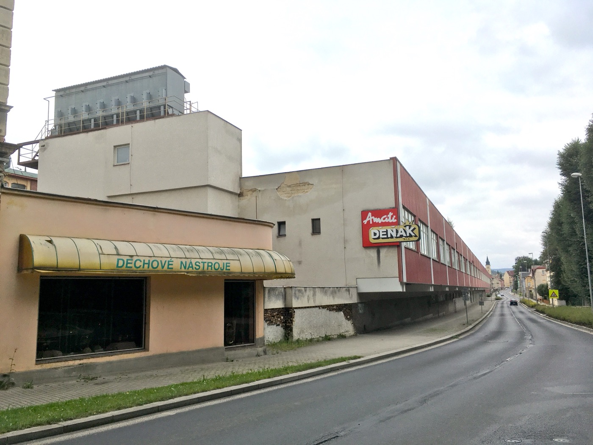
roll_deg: +1.6
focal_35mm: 29
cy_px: 222
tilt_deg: +7.3
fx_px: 497
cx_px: 296
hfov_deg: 61.7
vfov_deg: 48.2
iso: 25
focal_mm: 4.15
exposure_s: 1/1350
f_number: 2.2
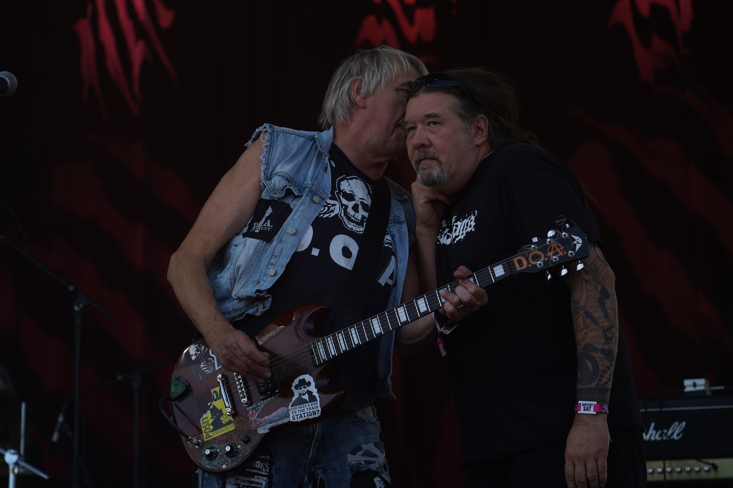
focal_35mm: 105
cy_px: 244
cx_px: 366
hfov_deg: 19.5
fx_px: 2138
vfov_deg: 13.0
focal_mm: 105
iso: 100
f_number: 5
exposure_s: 1/320
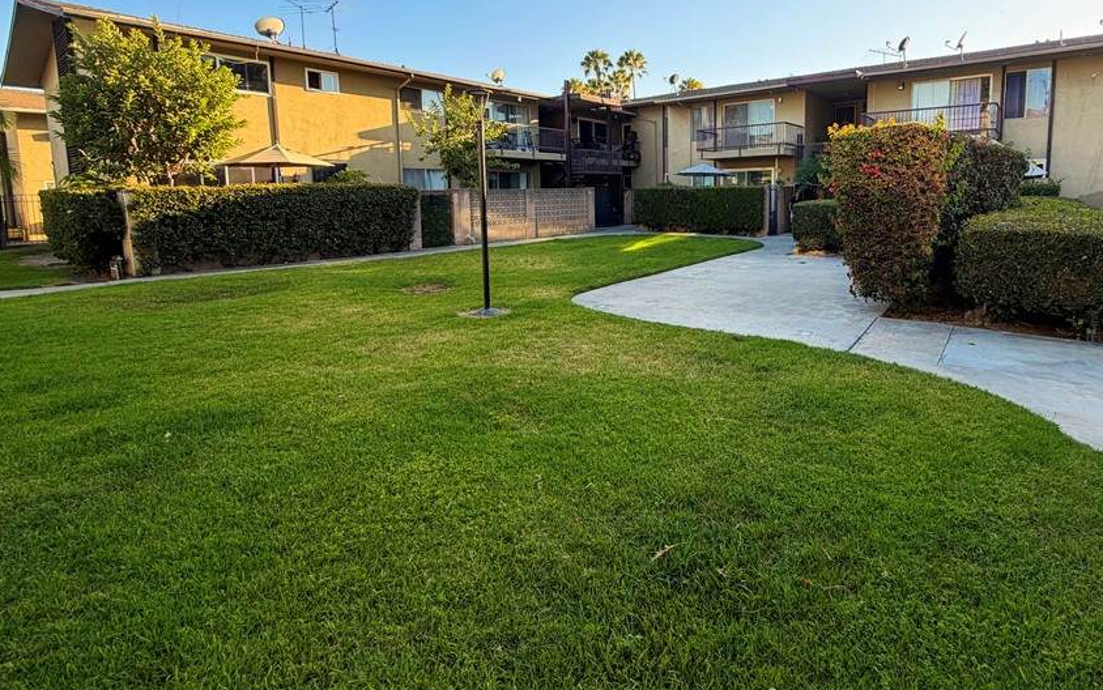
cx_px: 644
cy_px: 244
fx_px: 541
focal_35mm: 18
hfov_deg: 90.3
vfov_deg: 63.8
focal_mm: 2.22
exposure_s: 1/502
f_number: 2.2
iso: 50
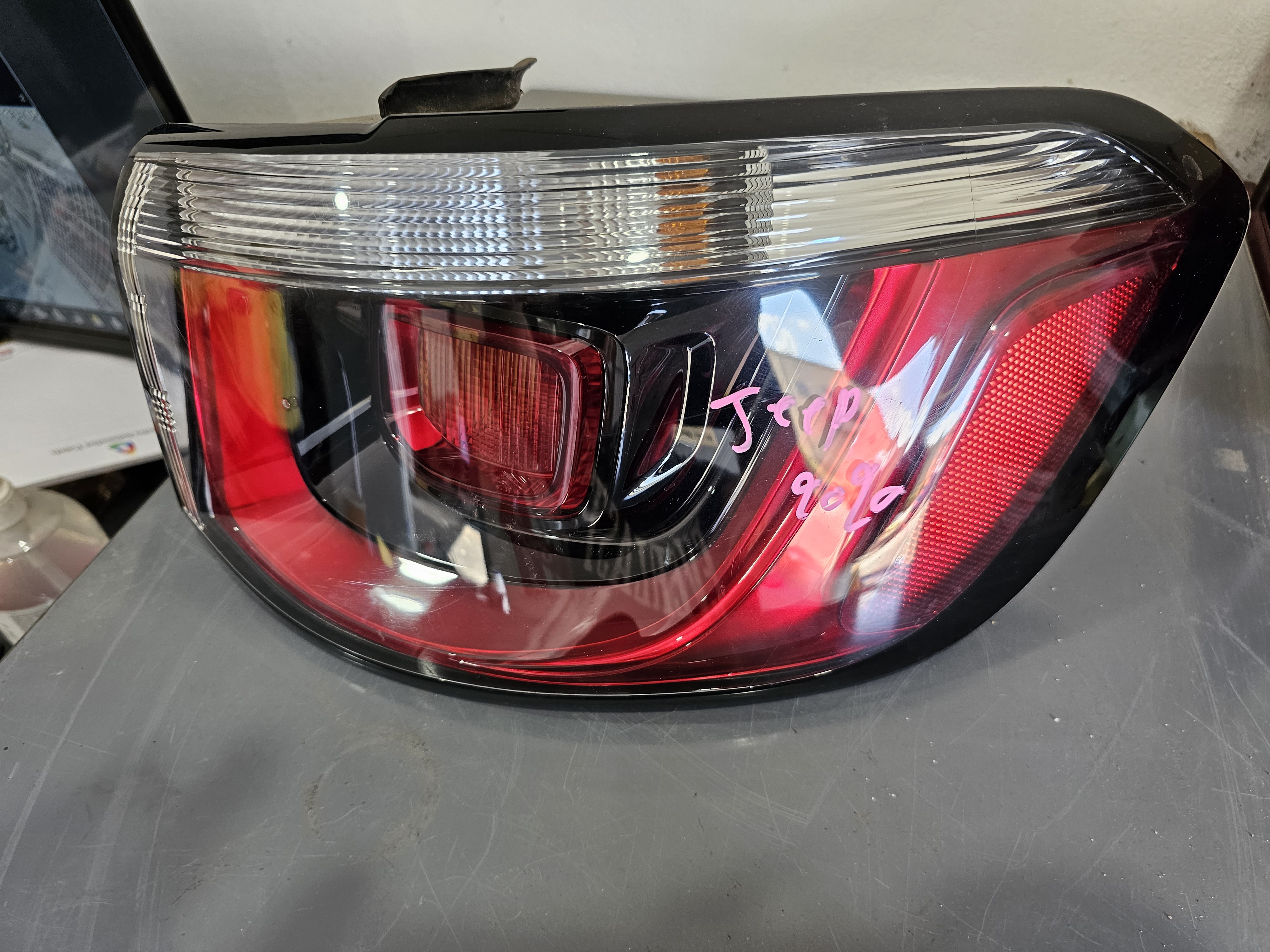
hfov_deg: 73.9
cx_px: 635
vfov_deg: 58.9
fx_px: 844
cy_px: 476
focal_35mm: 23
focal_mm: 6.3
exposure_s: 1/100
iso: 160
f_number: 1.7
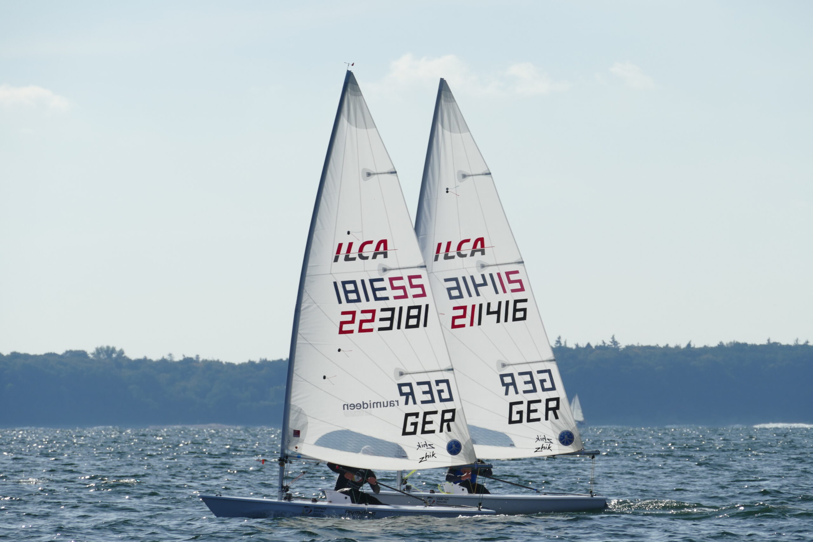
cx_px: 406
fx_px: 7949
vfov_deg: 3.9
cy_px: 271
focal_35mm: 352
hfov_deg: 5.9
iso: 125
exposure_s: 1/2000
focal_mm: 128.25
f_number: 6.3
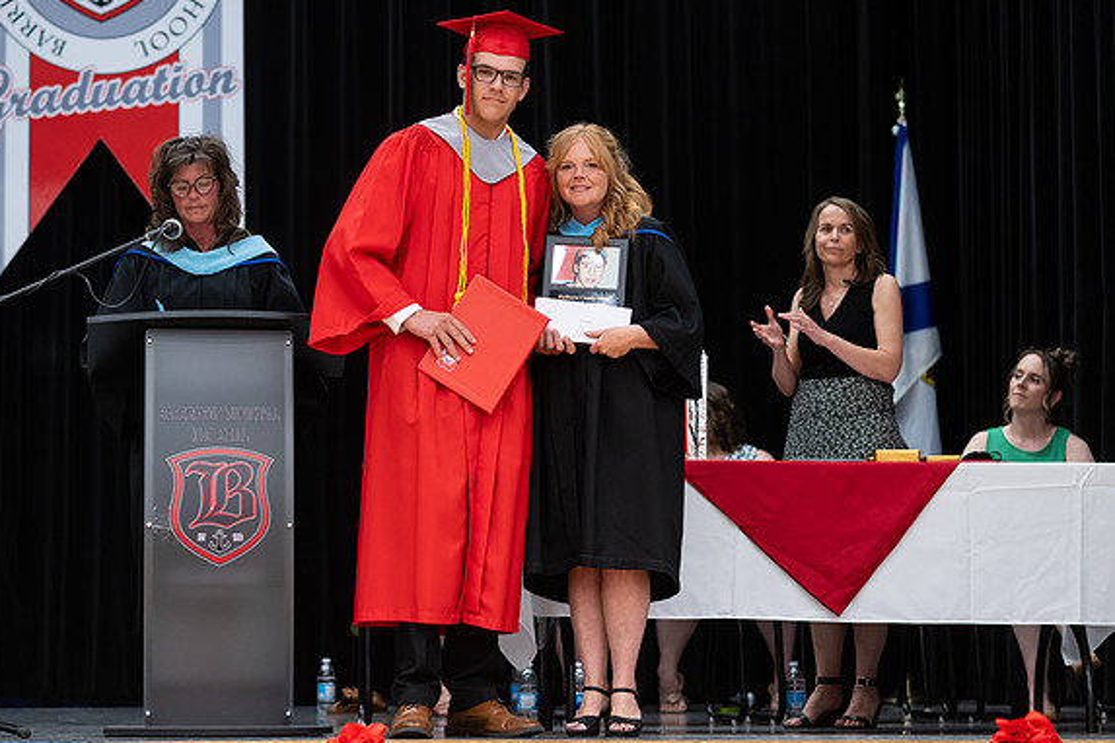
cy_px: 387
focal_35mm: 106
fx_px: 3283
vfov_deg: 12.9
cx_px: 435
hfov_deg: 19.3
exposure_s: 1/200
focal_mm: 85
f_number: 2.8
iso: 1000
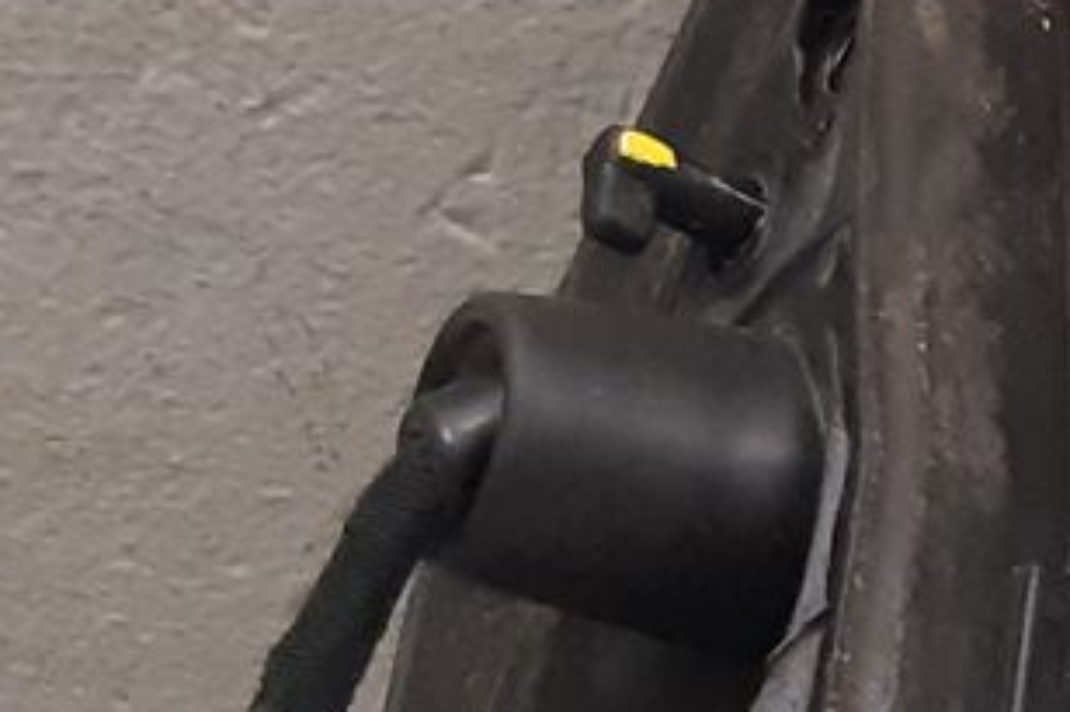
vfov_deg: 7.5
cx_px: 1907
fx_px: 5347
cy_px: 1011
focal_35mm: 180
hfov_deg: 10.7
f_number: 1.7
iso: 160
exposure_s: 1/50
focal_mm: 3.93
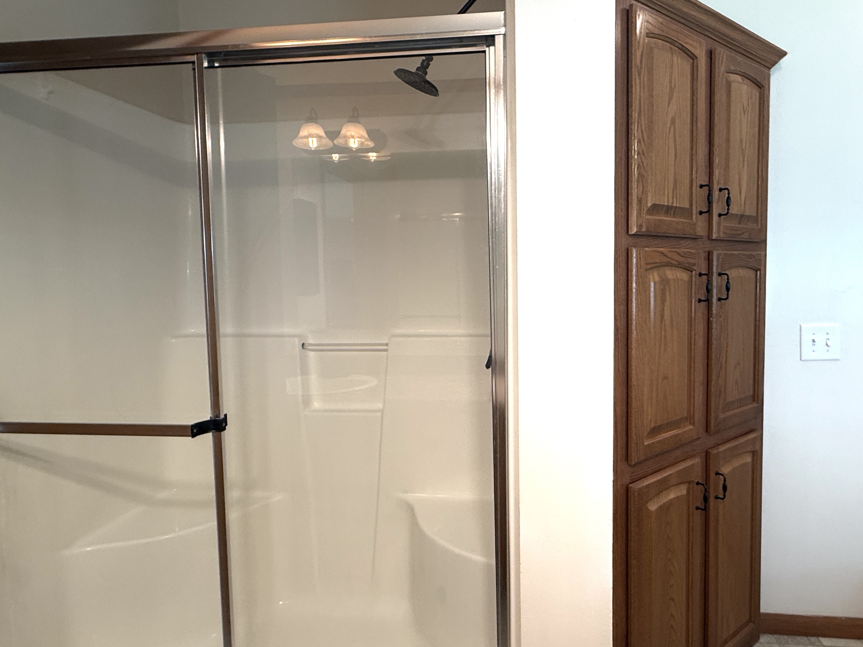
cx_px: 509
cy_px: 304
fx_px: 524
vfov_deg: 63.4
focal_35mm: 21
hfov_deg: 78.3
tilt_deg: -1.8
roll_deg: -0.1
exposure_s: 1/40
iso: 100
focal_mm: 2.22
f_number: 2.2
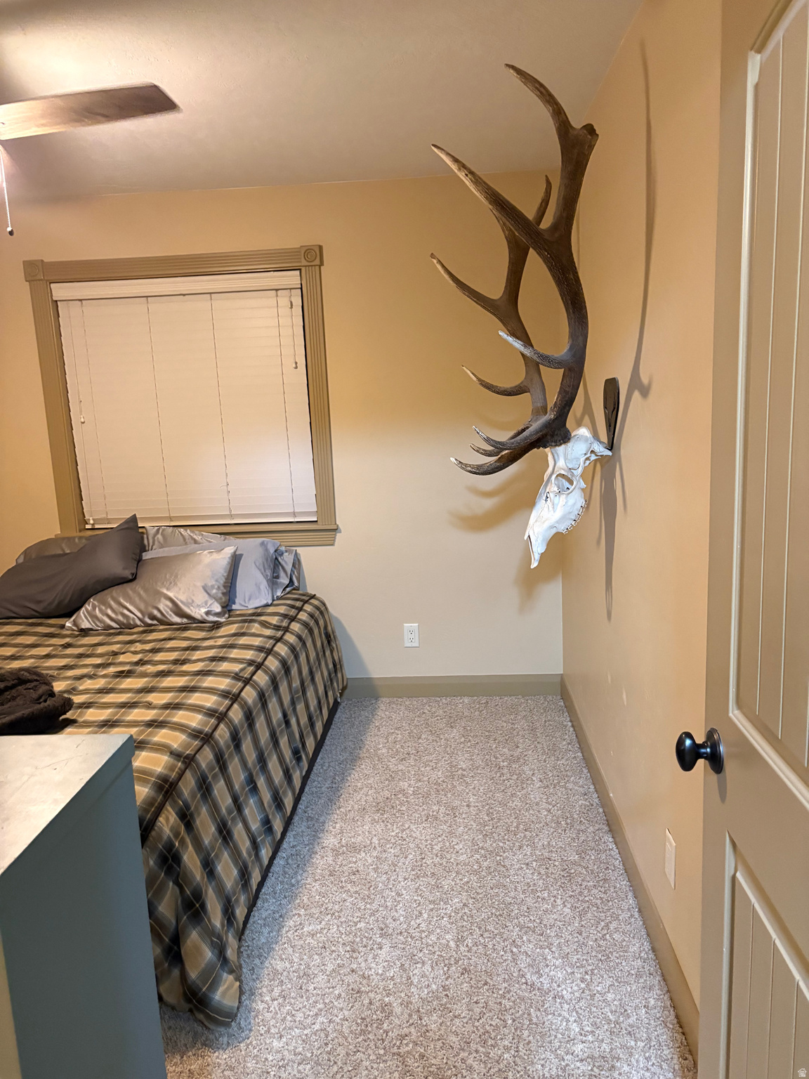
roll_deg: +2.5
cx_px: 404
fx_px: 810
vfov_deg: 67.3
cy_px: 540
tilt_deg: -6.7
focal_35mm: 26
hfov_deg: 53.1
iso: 640
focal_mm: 5.96
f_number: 1.6
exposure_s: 1/40
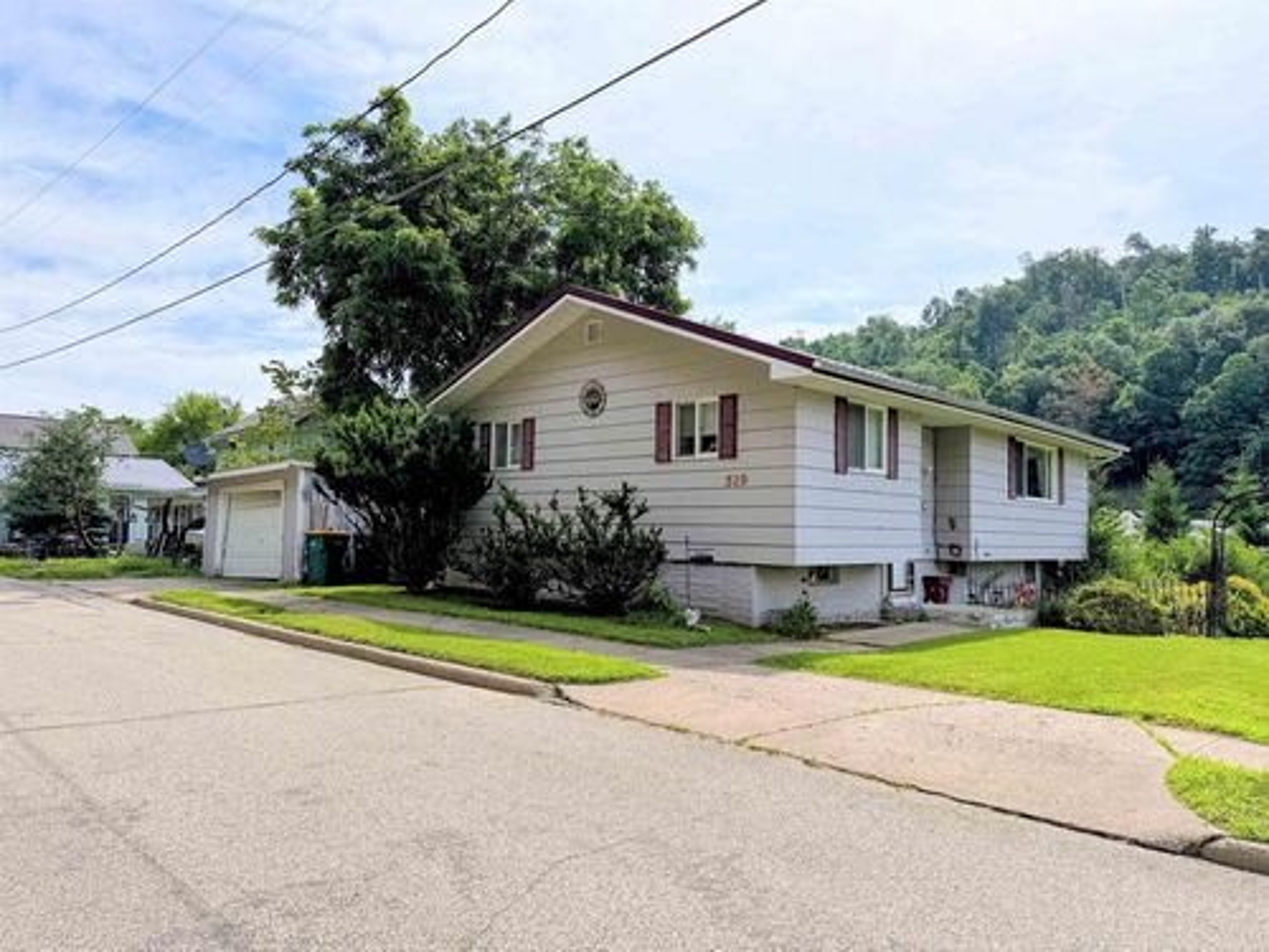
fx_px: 880
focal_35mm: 24
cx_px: 634
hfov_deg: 71.6
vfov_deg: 56.8
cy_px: 476
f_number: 1.78
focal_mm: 6.76
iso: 80
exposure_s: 1/5714
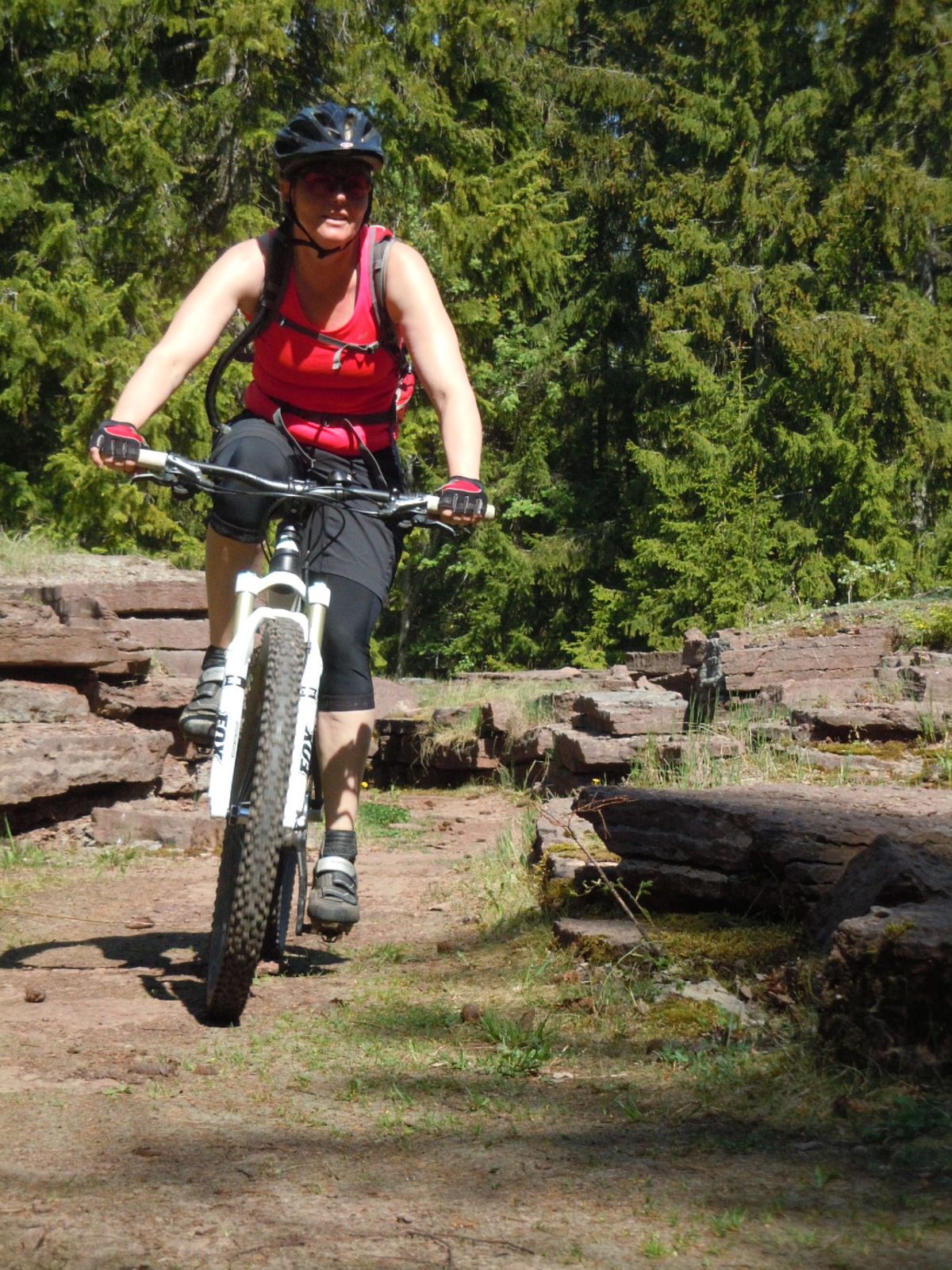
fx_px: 2824
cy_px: 635
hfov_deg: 19.1
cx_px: 476
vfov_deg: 25.3
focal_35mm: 77
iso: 400
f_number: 8.6
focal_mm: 13.9
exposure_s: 1/400
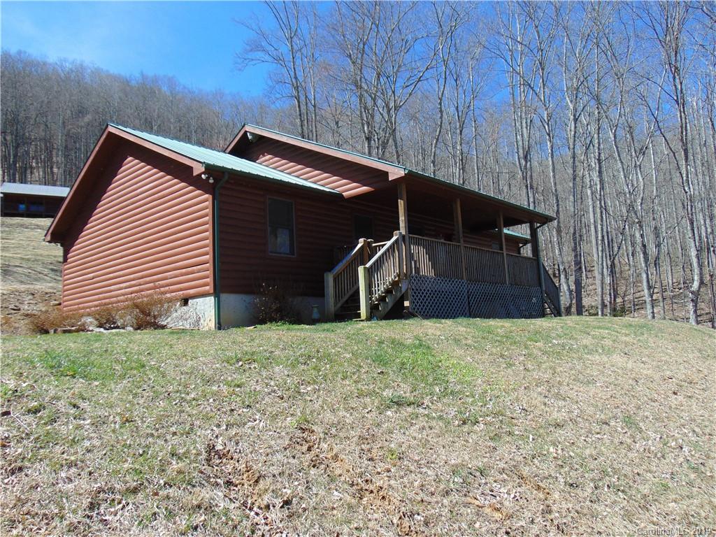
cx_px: 358
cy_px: 268
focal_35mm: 25
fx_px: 517
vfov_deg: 54.9
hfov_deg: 69.4
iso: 80
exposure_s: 1/640
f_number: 3
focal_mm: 4.5
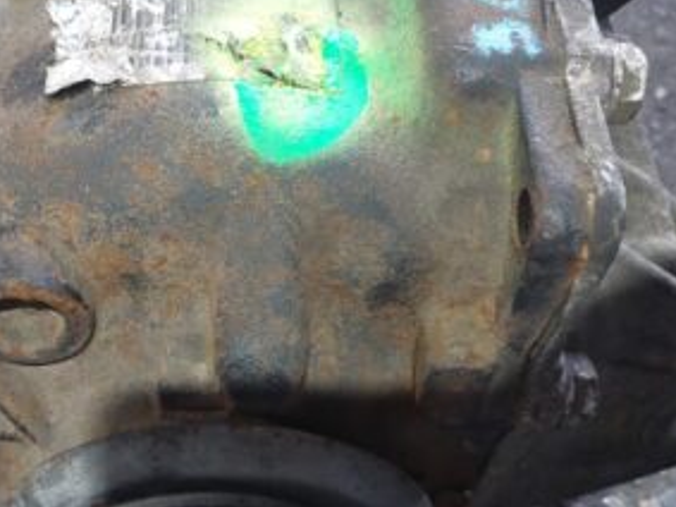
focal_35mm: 53
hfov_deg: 35.3
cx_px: 158
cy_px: 320
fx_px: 1035
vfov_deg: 27.4
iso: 400
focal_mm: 5.23
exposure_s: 1/33.3
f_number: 1.8
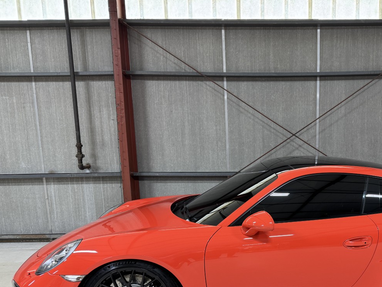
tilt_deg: -10.0
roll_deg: +1.0
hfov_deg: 50.8
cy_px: 191
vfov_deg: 40.2
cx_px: 278
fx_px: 386
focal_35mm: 35
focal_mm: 6.76
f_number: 1.78
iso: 160
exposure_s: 1/60
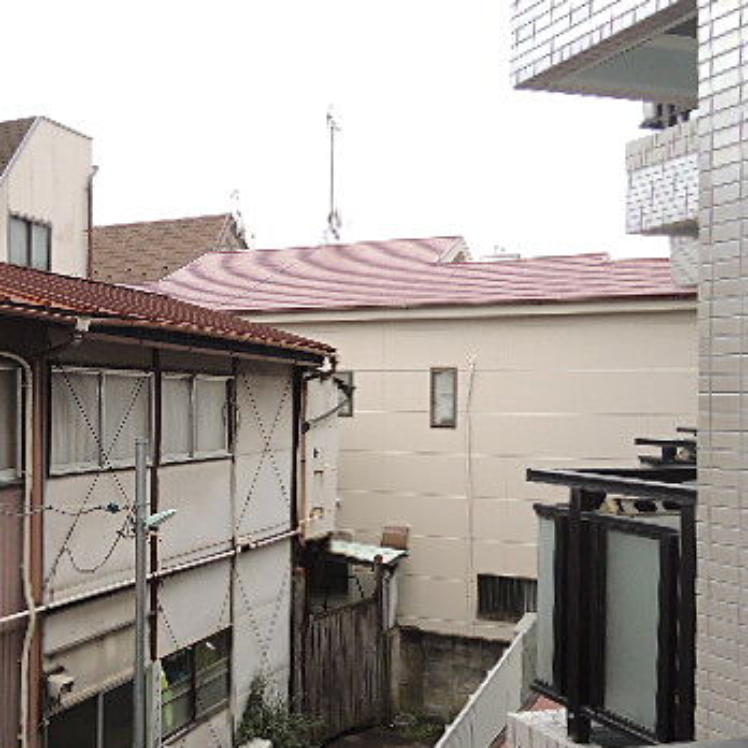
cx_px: 172
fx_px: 953
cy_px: 395
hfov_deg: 41.4
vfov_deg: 42.8
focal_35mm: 39
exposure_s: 1/60
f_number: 2.8
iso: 100
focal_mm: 4.3
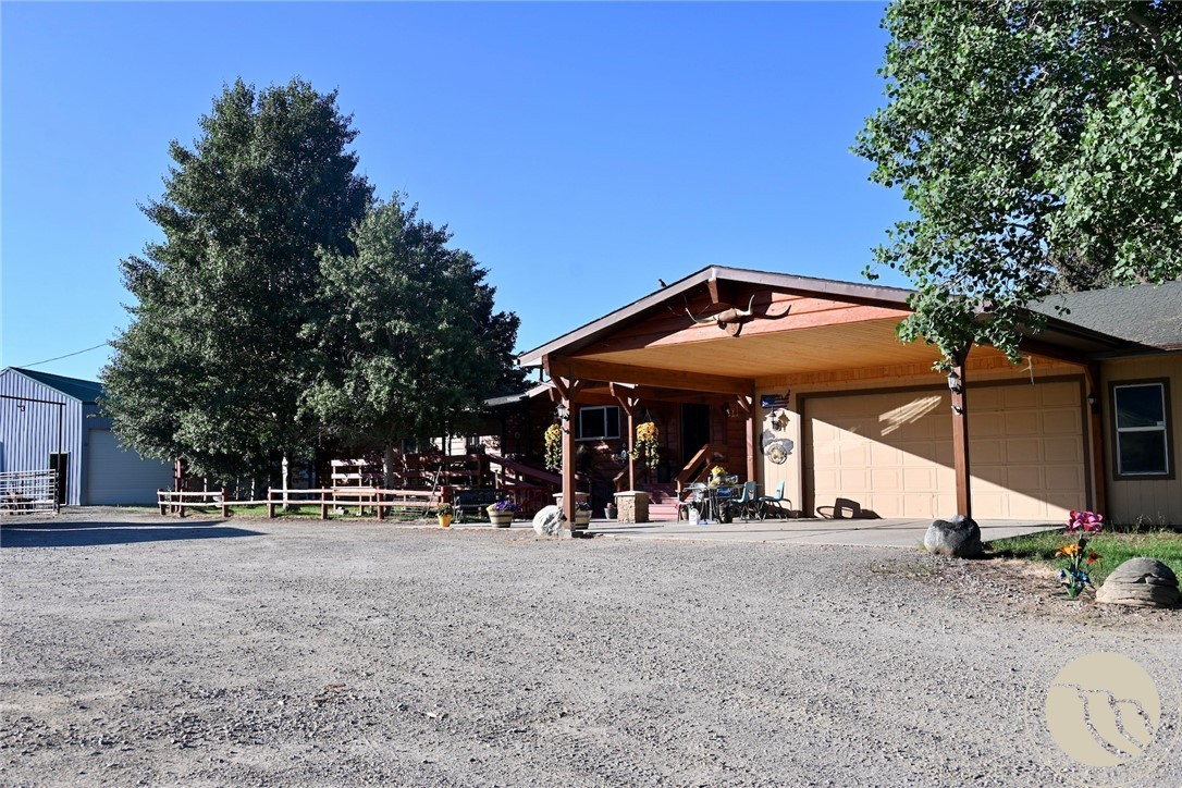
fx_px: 1116
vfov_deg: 38.9
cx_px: 591
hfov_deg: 55.8
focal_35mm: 34
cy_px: 394
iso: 100
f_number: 5.6
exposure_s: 1/250
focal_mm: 34
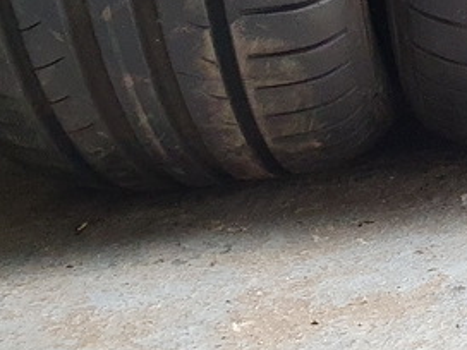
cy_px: -142
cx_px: 713
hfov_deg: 17.8
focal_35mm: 98
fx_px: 1322
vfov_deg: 14.3
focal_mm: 4.32
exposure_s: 1/50
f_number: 2.4
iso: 250
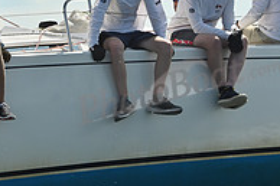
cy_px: 32
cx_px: 4
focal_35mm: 275
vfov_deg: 5.0
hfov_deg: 7.5
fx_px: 2137
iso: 250
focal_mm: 92
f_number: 10
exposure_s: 1/1000
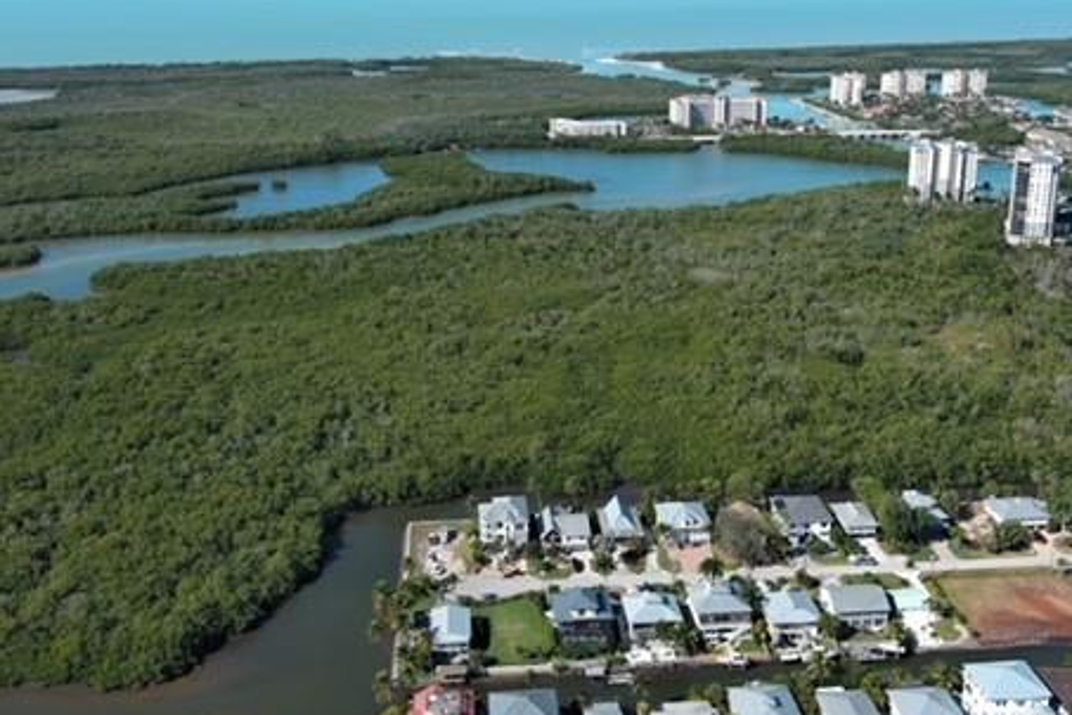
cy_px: 339
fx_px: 1221
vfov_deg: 32.6
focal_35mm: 41
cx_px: 561
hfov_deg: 47.4
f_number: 2.8
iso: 100
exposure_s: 1/180
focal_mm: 10.57
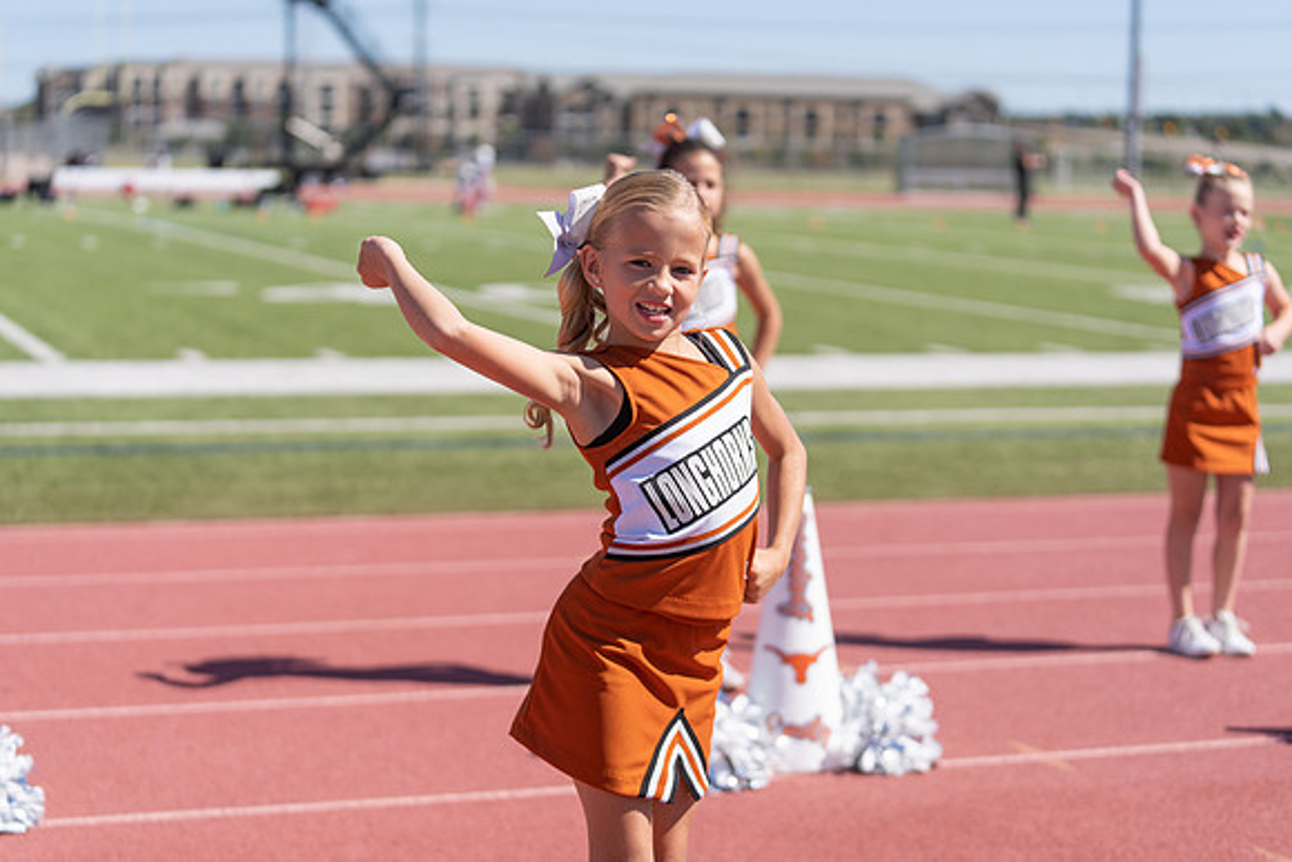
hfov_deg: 28.8
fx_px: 2513
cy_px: 431
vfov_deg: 19.5
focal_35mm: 70
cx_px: 646
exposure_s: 1/2000
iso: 100
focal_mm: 70
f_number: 2.8
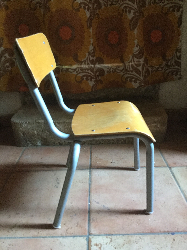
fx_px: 223
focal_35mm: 31
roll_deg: +2.0
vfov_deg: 58.4
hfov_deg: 45.4
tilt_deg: -25.4
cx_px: 94
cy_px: 125
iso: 400
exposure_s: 1/17
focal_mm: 3.3
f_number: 2.4
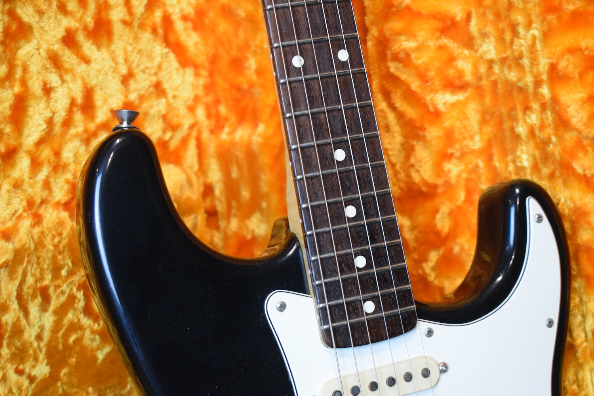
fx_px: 1138
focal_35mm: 69
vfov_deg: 19.7
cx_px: 297
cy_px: 198
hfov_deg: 29.2
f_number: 5.3
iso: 3600
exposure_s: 1/60
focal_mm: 46
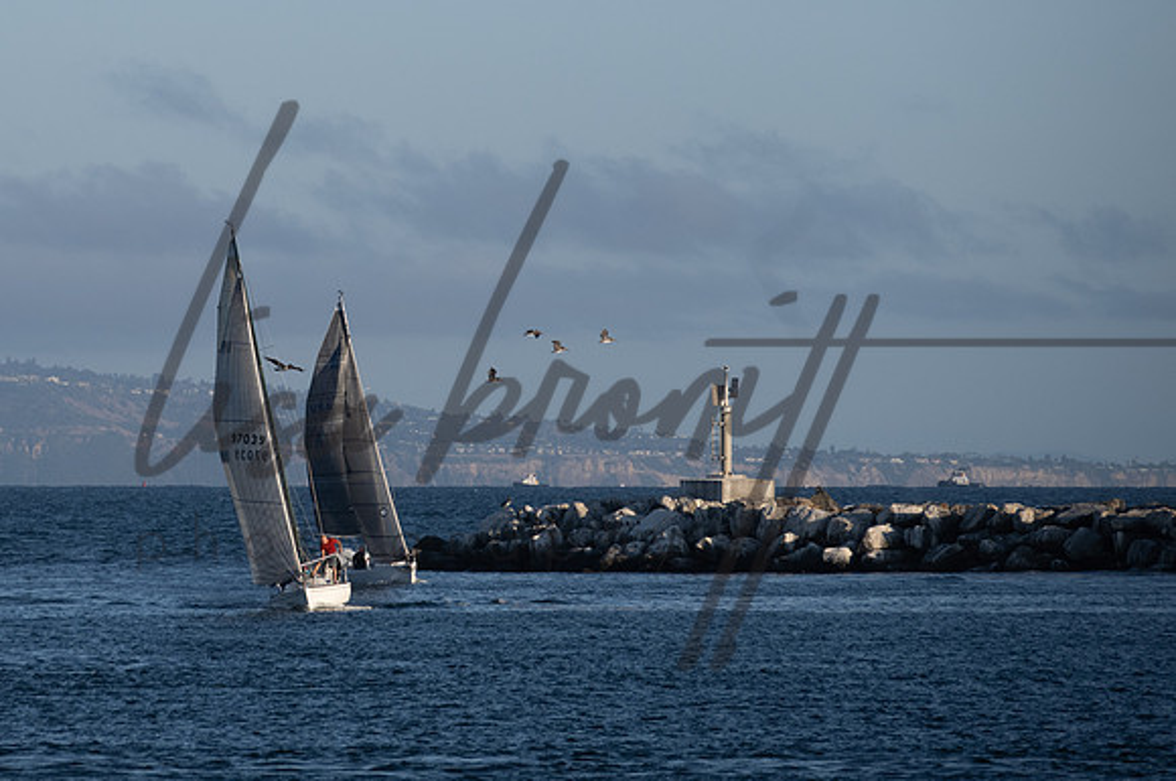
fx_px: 11240
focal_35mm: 345
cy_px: 179
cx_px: 267
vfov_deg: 4.0
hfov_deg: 6.0
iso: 320
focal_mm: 200
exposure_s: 1/1250
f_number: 6.3
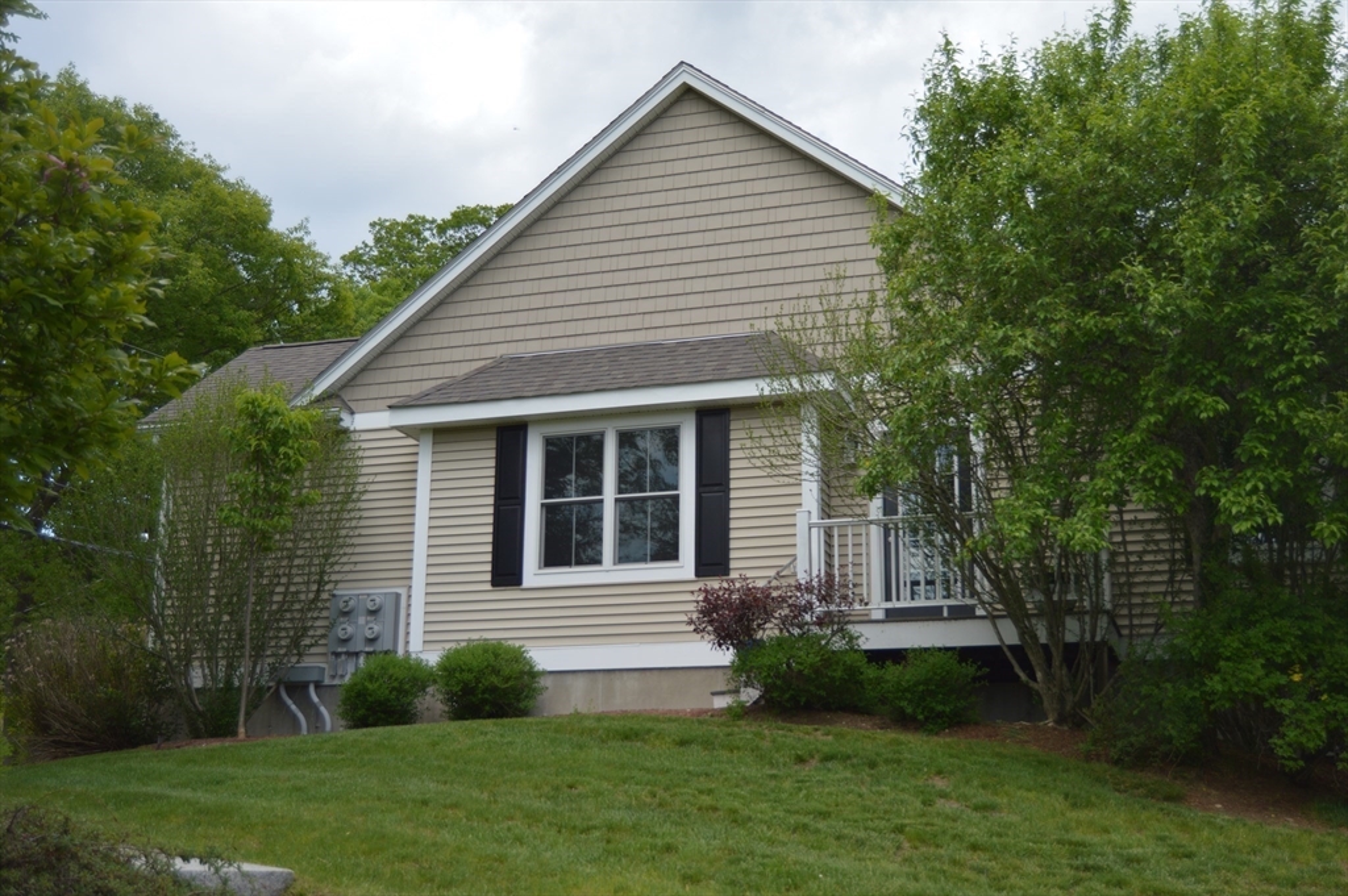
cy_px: 448
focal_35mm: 42
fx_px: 1571
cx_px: 674
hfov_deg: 46.4
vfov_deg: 31.8
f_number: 4
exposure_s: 1/500
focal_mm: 28
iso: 100
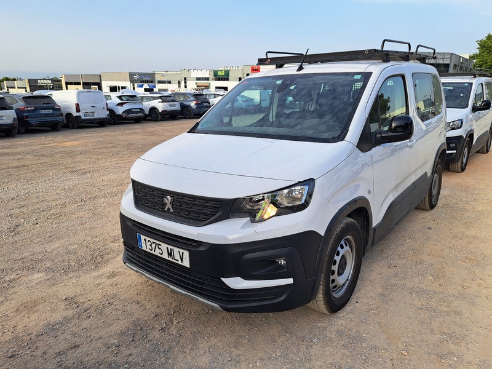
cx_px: 246
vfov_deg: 56.8
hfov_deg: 71.6
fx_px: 341
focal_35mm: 24
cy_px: 184
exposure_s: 1/300
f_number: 1.8
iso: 50
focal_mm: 5.23
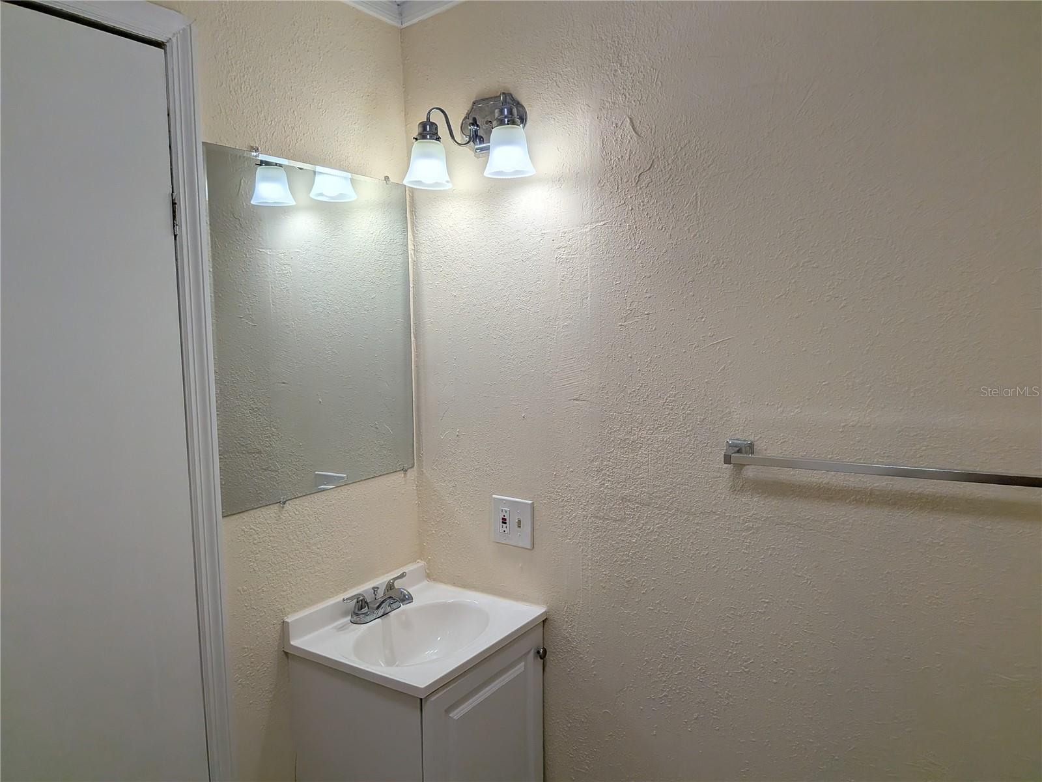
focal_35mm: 24
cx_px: 521
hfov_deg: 71.6
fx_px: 722
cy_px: 391
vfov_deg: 56.8
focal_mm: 4.53
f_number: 1.7
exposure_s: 1/2421
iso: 28
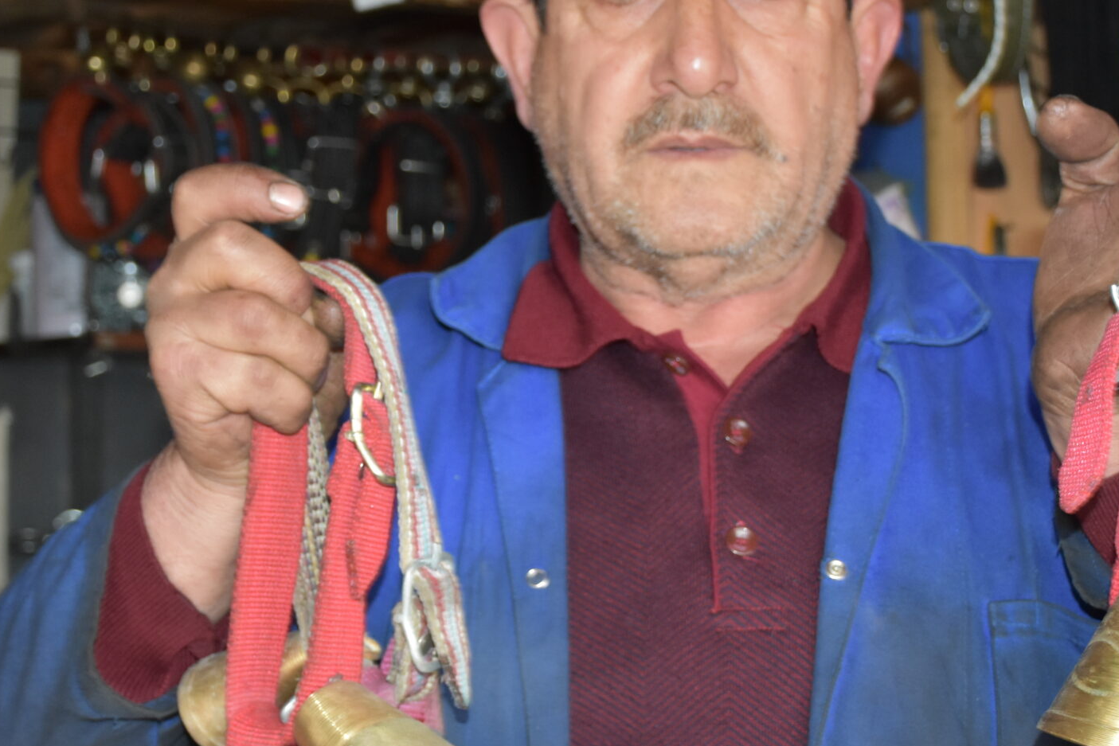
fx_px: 2549
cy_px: 425
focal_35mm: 82
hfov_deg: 24.8
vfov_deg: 16.6
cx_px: 603
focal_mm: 30
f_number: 4
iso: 1100
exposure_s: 1/60
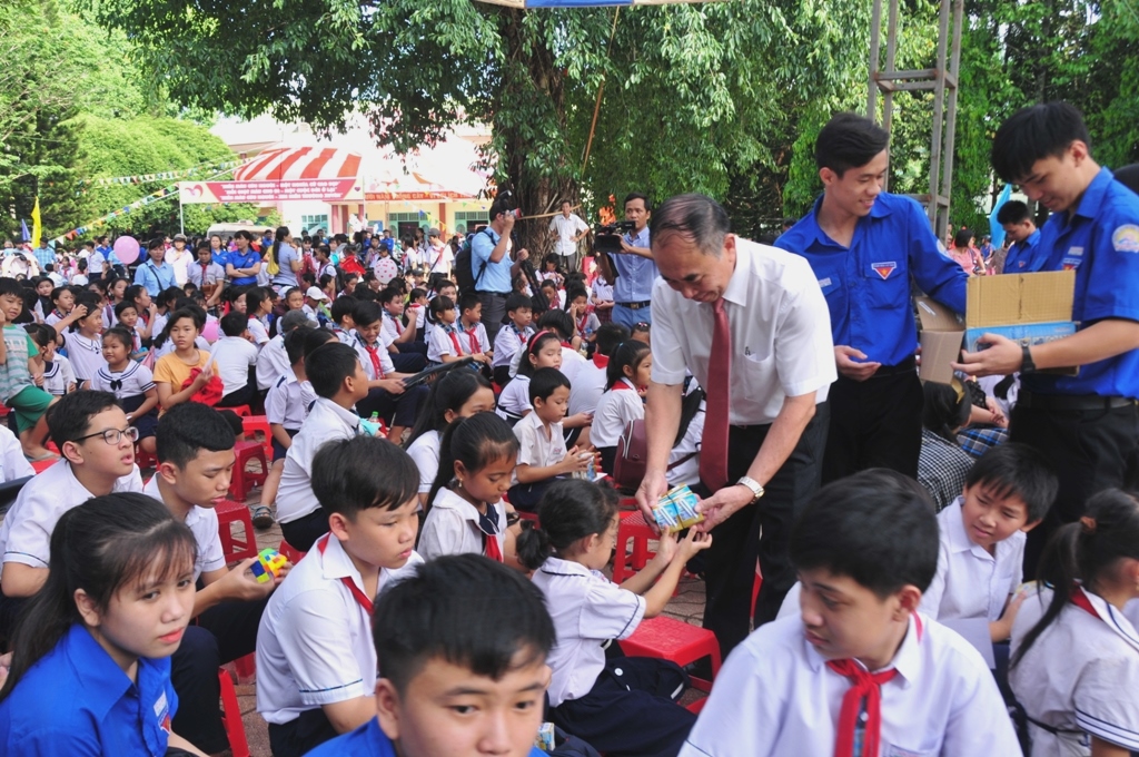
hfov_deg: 57.3
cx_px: 570
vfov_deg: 39.9
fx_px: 1043
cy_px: 378
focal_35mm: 33
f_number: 6.3
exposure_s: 1/50
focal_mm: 22
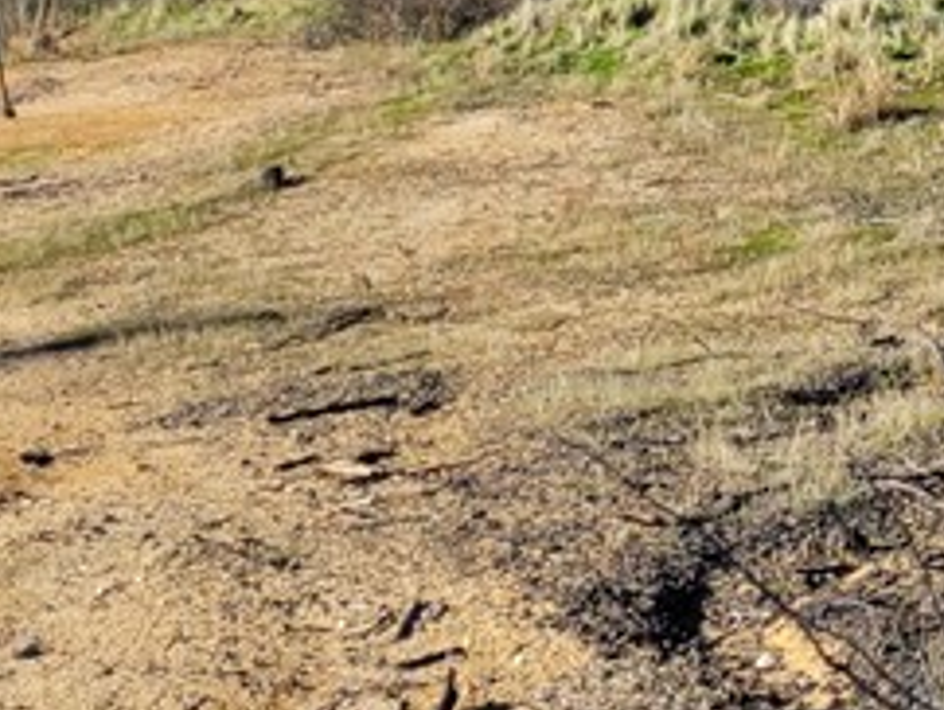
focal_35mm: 110
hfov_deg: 16.3
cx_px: 1428
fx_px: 3003
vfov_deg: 13.2
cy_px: -86
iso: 40
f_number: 1.8
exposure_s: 1/2204
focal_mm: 5.4
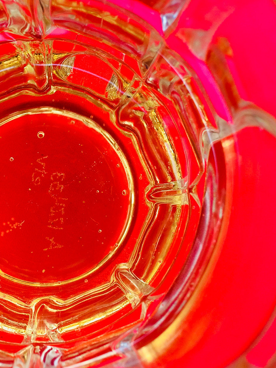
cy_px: 149
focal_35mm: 50
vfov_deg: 38.1
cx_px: 43
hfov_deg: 28.3
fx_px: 532
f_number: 2.2
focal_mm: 4.15
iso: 32
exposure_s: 1/165
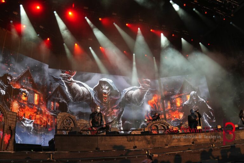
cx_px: 122
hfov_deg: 67.4
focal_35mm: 27
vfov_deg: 47.9
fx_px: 183
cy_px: 82
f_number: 4
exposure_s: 1/160
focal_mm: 18
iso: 125
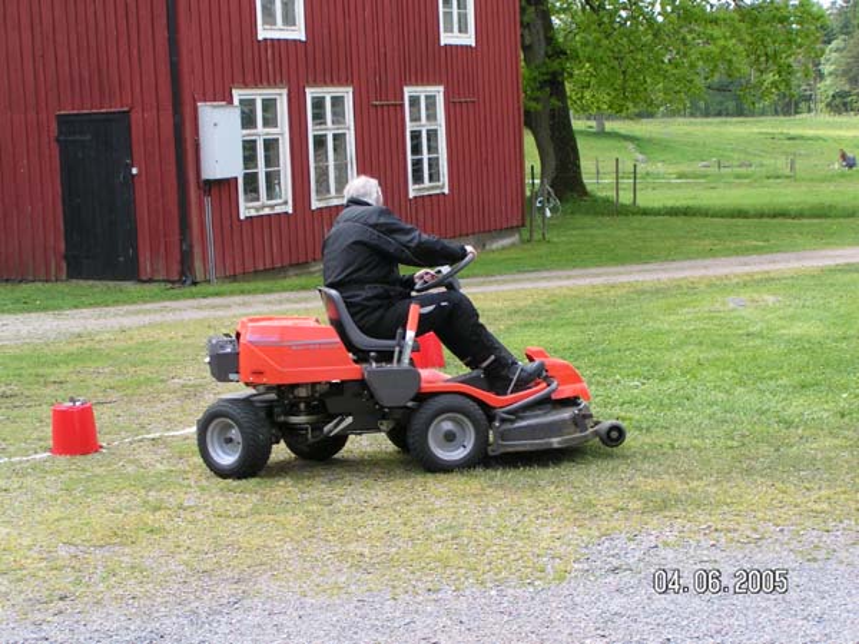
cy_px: 322
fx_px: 1687
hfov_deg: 28.6
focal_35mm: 68
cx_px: 430
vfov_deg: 21.6
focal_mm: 10.5
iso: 50
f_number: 5
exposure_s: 1/125
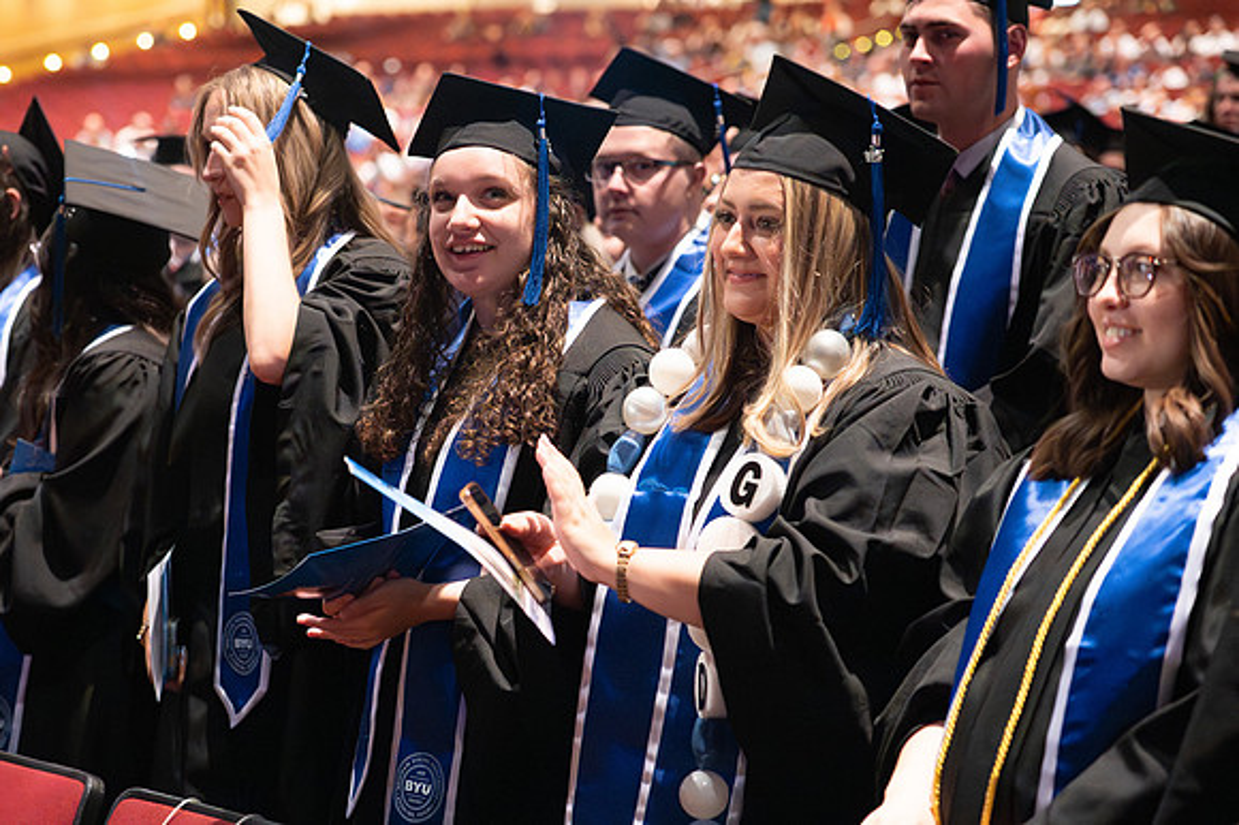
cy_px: 521
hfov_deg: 23.0
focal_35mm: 88
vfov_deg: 15.4
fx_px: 3038
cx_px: 457
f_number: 2.8
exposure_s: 1/250
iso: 6400
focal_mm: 70
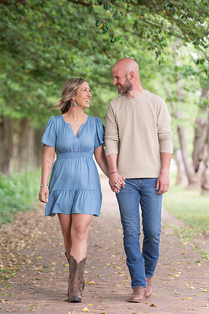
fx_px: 1576
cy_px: 157
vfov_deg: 11.4
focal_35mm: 181
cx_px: 104
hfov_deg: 7.6
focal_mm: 181
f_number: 4
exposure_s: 1/200
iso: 800
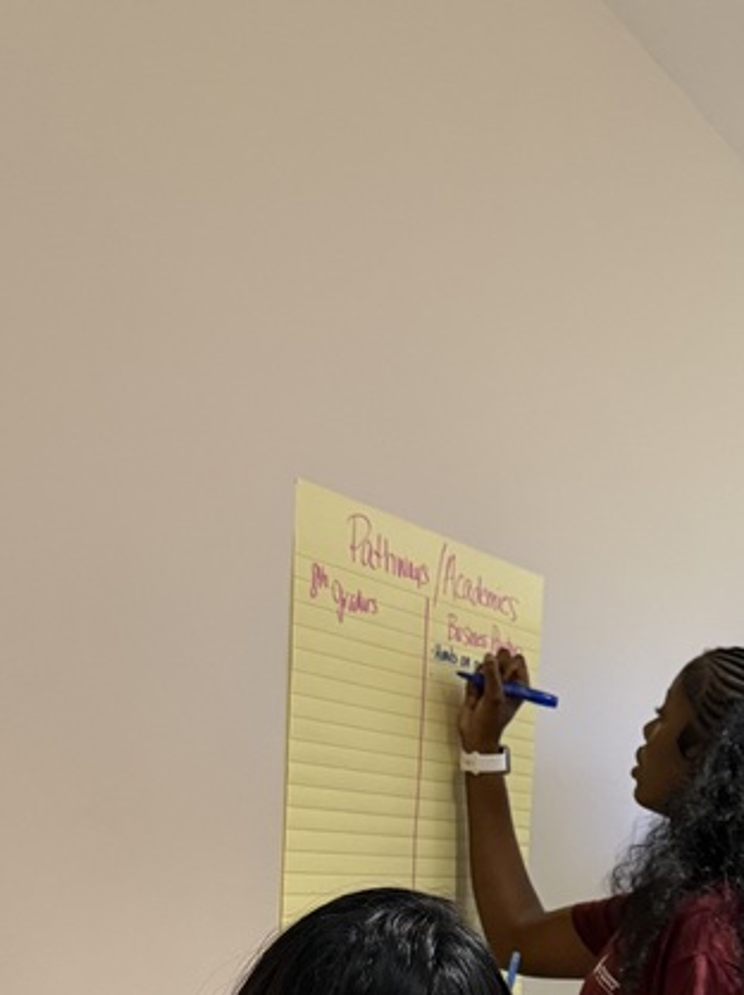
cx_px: 630
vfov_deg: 30.0
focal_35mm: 59
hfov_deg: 24.3
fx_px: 1693
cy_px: 1040
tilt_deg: -7.3
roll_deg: -4.5
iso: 500
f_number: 1.78
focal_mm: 6.76
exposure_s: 1/60
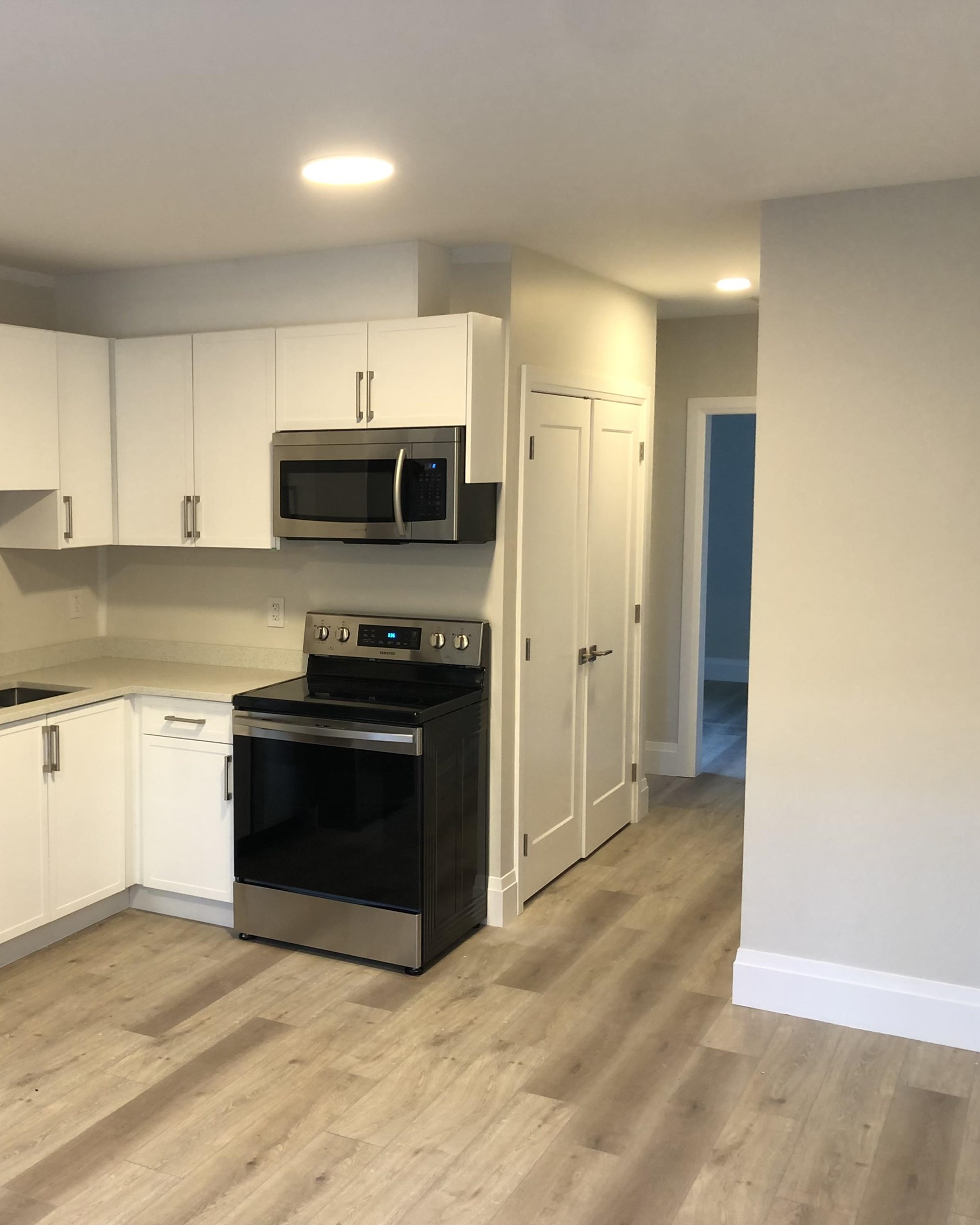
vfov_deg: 49.1
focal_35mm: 37
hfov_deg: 39.0
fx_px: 1342
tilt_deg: -6.5
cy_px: 616
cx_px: 242
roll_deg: +0.5
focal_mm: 4
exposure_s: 1/20
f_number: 1.8
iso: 40
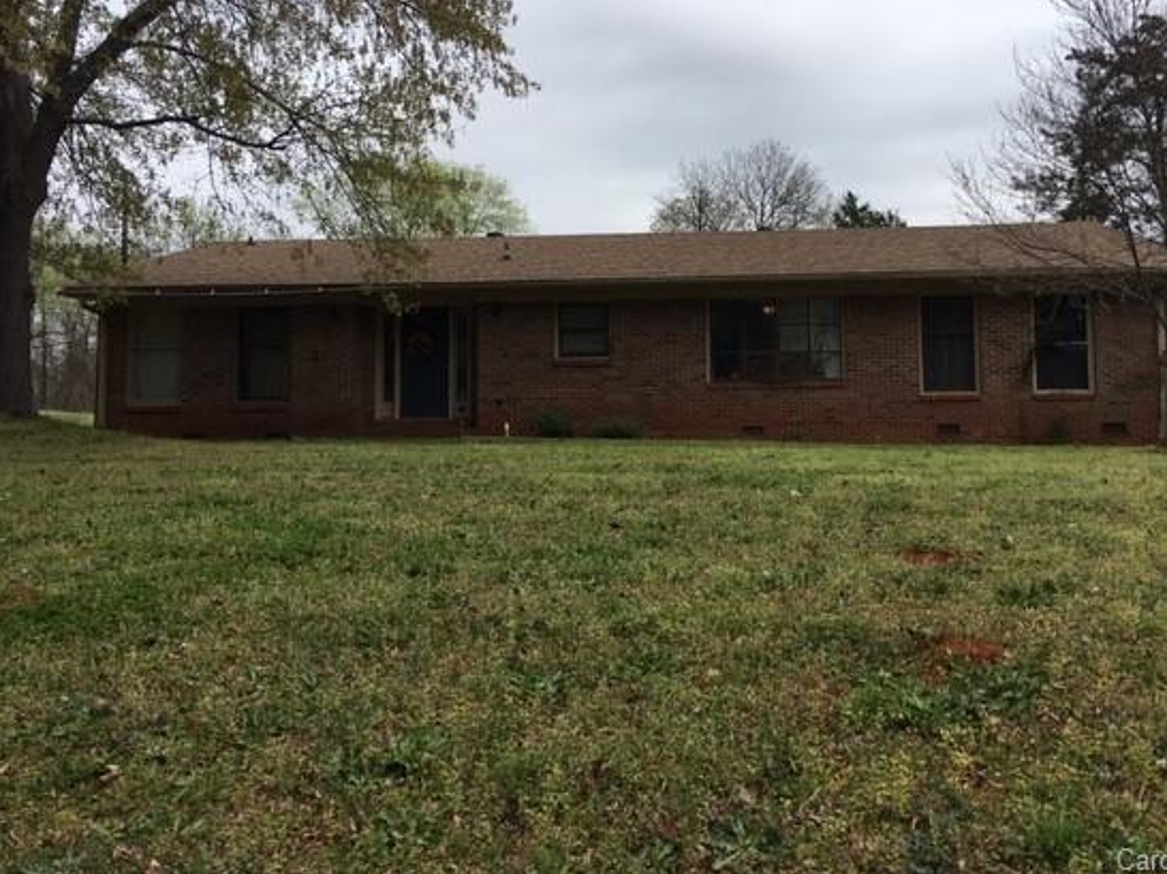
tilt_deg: +6.2
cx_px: 678
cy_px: 368
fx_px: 1146
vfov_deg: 41.6
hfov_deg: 53.7
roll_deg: +0.9
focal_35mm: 34
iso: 25
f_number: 2.2
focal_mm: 4.15
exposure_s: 1/2198
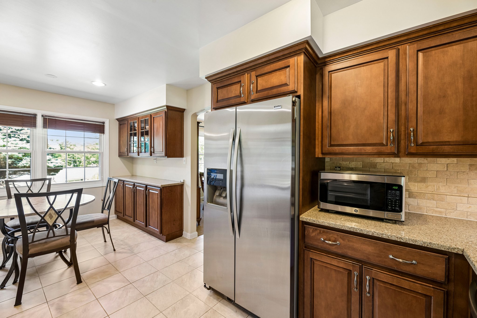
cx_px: 238
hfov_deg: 100.4
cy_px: 159
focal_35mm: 15
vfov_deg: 77.3
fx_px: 199
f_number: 8
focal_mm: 15
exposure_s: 1/5
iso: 400
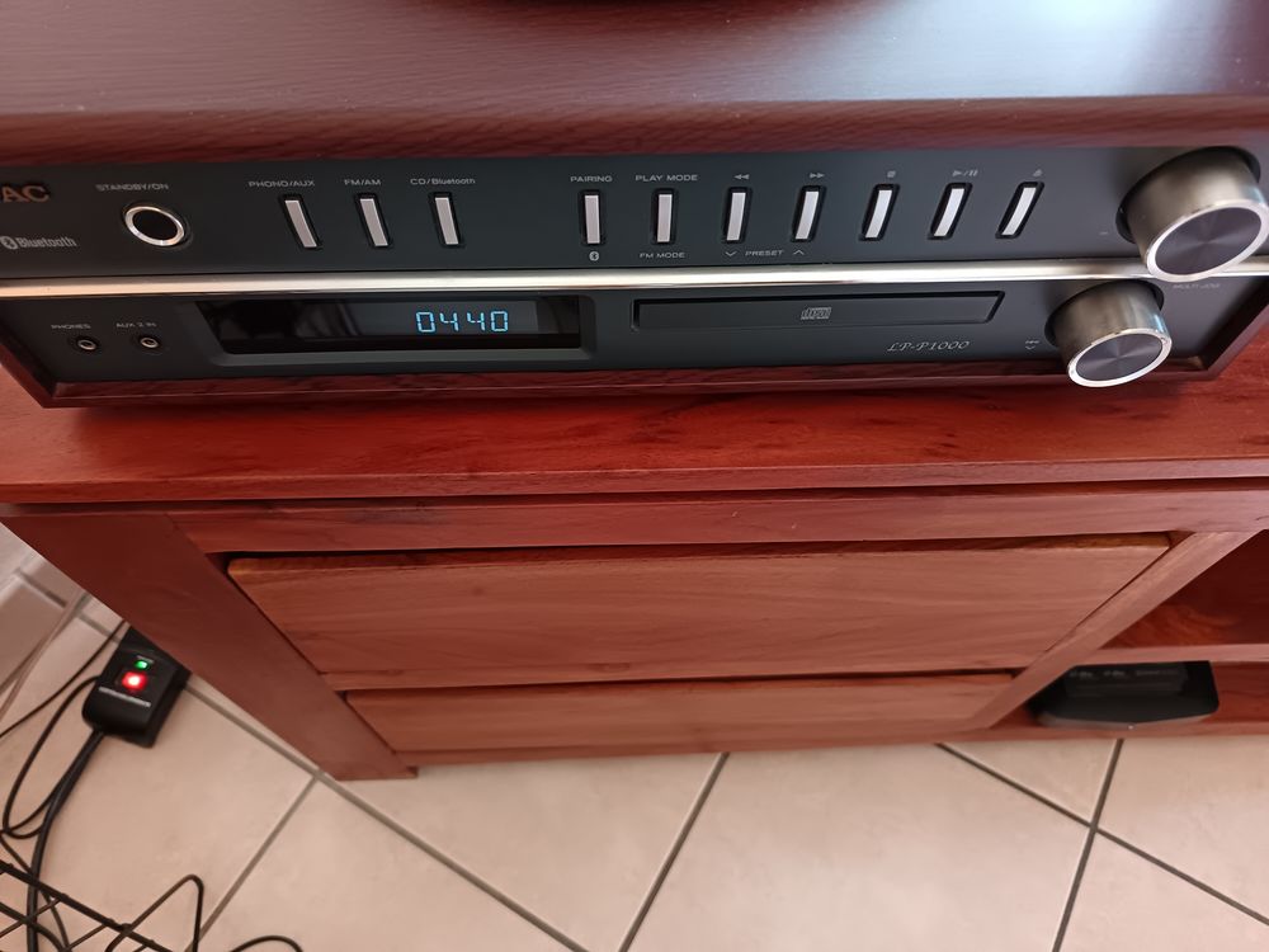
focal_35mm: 24
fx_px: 880
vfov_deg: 56.8
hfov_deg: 71.6
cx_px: 634
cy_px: 476
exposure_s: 1/20
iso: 3325
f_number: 1.75
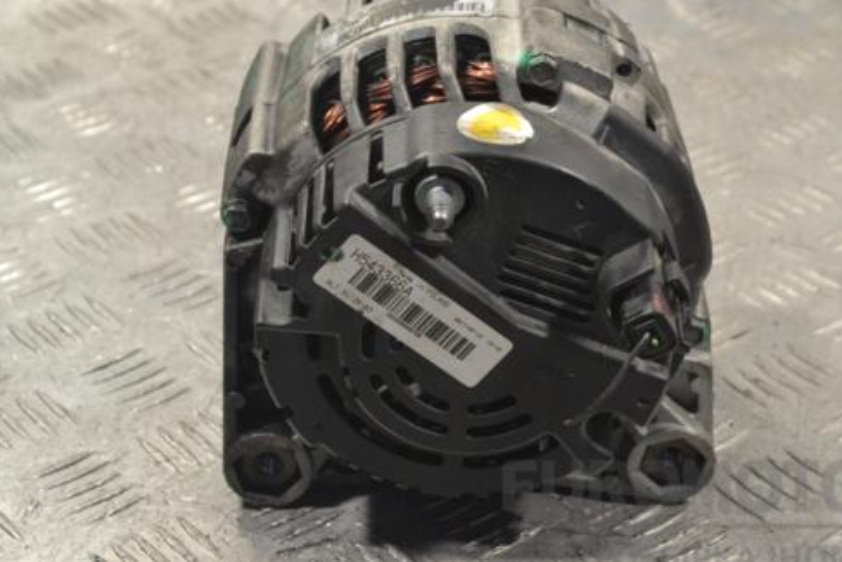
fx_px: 2377
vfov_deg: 13.5
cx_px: 470
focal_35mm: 102
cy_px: 256
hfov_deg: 20.1
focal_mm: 55
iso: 3200
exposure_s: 1/250
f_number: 8
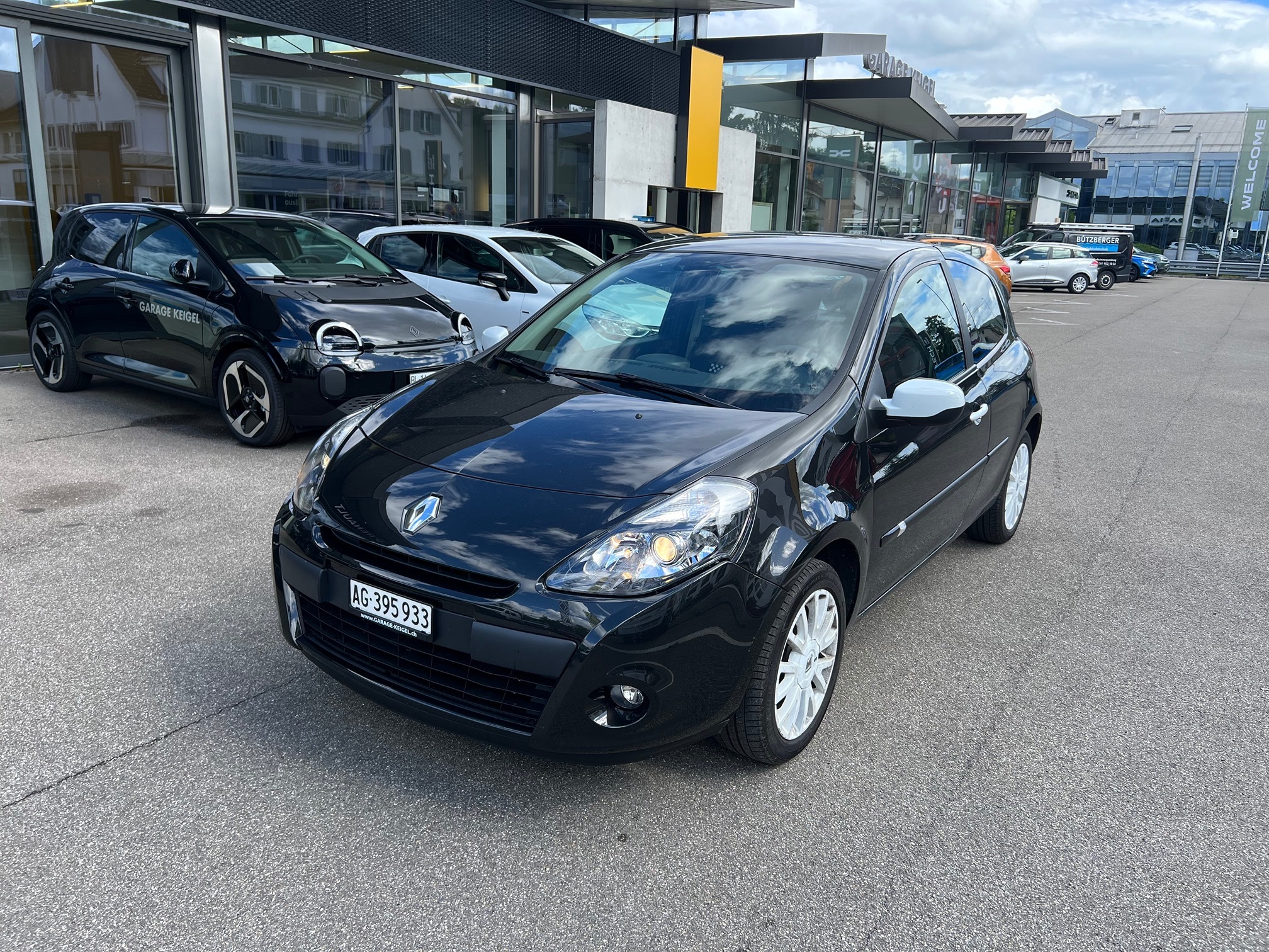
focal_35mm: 26
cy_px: 476
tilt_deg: -14.6
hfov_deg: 67.3
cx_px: 634
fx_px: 953
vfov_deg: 53.1
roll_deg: -1.3
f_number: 1.5
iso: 50
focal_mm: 5.7
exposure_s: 1/887
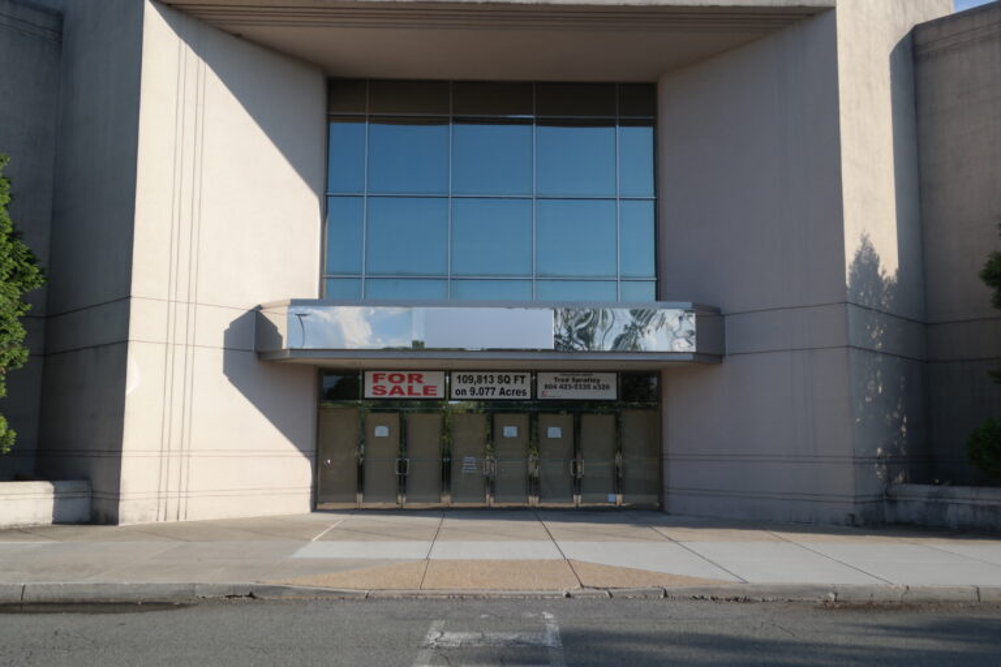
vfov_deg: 43.6
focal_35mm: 30
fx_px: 834
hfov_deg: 61.9
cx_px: 500
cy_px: 334
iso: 100
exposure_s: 1/250
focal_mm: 20
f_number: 6.3
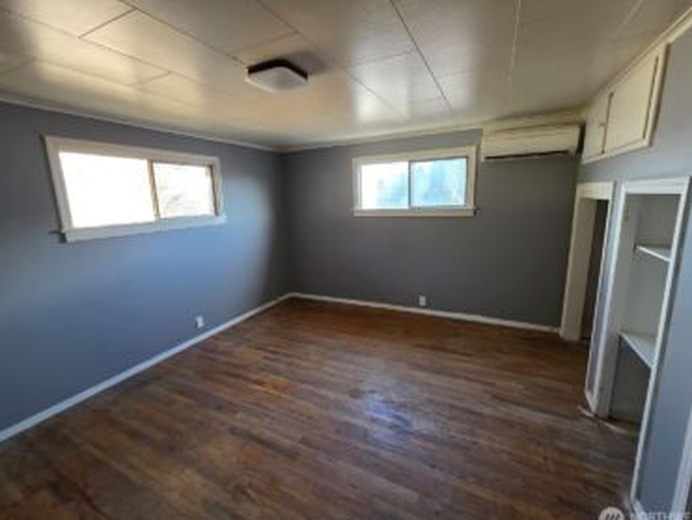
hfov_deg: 102.0
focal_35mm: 14
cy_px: 259
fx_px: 280
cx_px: 347
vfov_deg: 85.8
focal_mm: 2.2
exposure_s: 1/60
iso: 160
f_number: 1.9
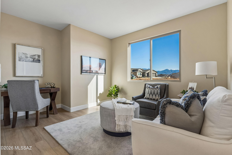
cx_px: 116
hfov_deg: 94.5
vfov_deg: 71.6
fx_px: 107
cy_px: 78
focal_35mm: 17
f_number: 8
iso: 400
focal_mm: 11.1
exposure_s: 1/100
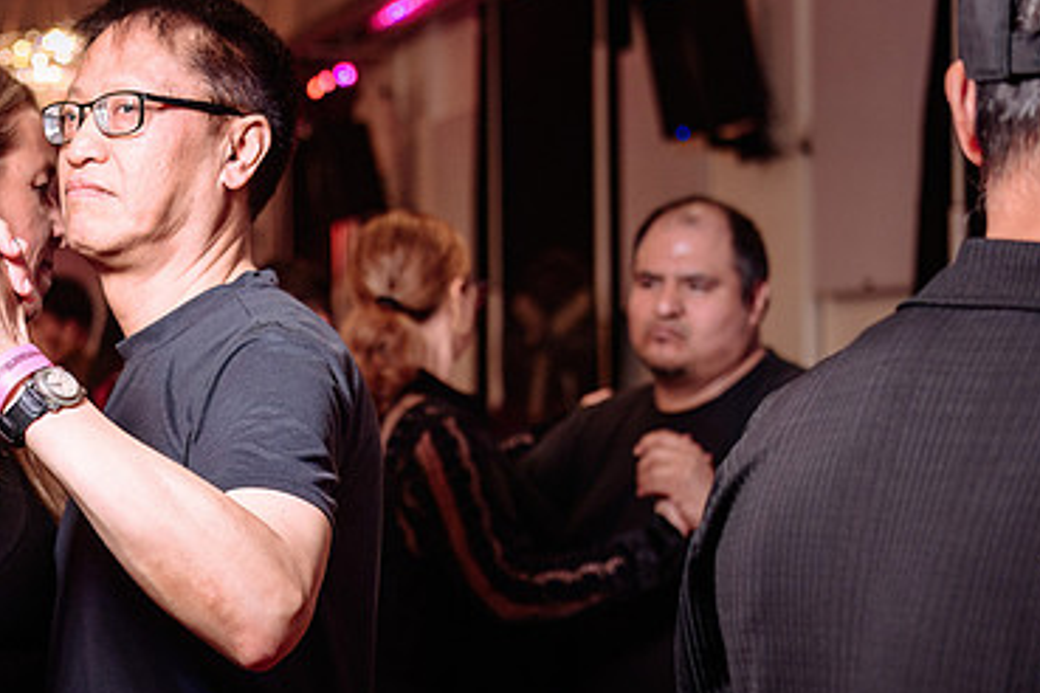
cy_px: 415
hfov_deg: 26.7
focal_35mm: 75
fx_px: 2166
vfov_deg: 18.2
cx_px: 298
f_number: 2.8
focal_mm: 42
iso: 800
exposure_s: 1/160
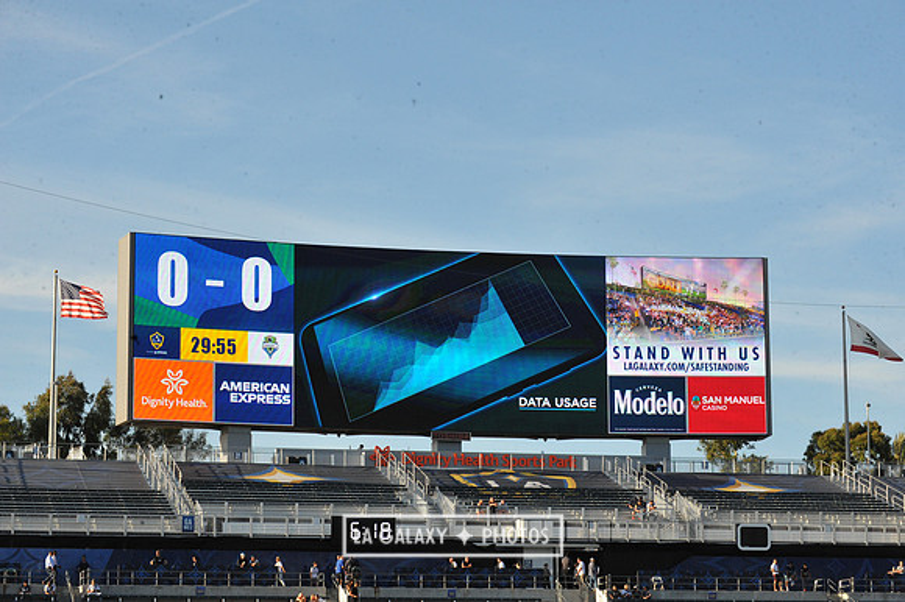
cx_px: 452
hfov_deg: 19.5
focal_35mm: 105
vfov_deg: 13.0
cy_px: 301
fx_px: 2638
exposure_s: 1/1000
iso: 1600
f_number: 16
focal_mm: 105
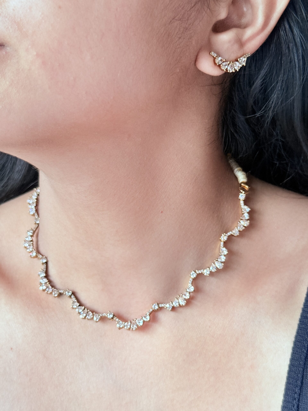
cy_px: 206
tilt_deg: -3.0
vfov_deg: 39.7
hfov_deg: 30.3
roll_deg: +1.2
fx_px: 569
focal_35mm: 48
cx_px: 154
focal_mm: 6.76
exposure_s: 1/49
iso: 250
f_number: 1.78
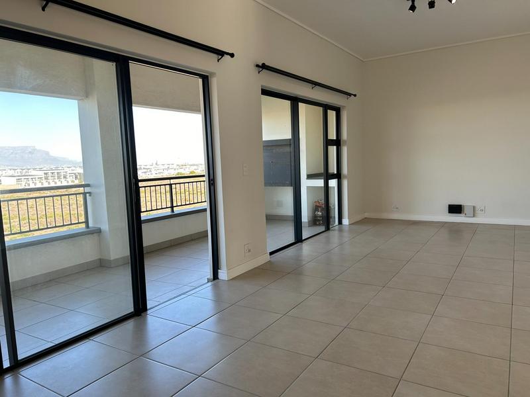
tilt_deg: -5.5
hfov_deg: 67.3
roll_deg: +3.3
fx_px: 398
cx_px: 265
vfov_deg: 53.1
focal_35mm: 26
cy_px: 198
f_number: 1.5
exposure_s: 1/340
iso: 50
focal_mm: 5.7
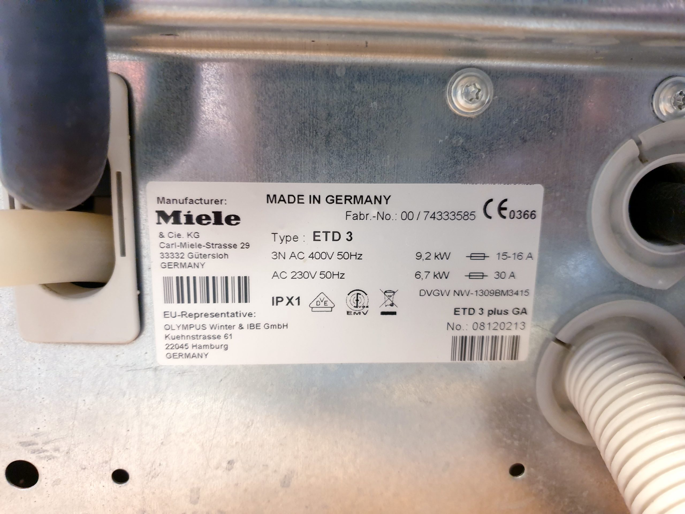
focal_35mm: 26
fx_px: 515
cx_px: 342
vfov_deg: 53.1
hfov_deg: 67.3
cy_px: 257
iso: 320
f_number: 1.5
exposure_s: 1/33
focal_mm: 4.3
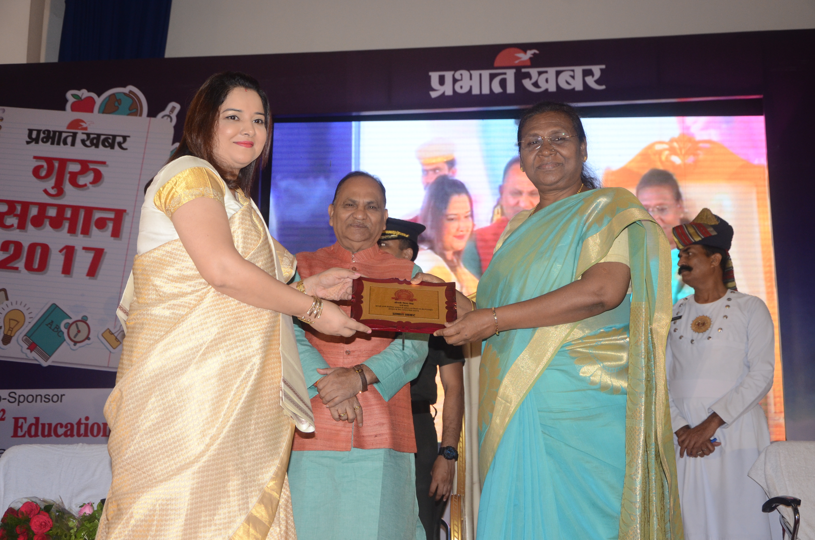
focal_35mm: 57
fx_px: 1288
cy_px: 270
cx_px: 408
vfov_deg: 23.7
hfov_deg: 35.1
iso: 800
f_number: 5.6
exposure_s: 1/125
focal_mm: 38
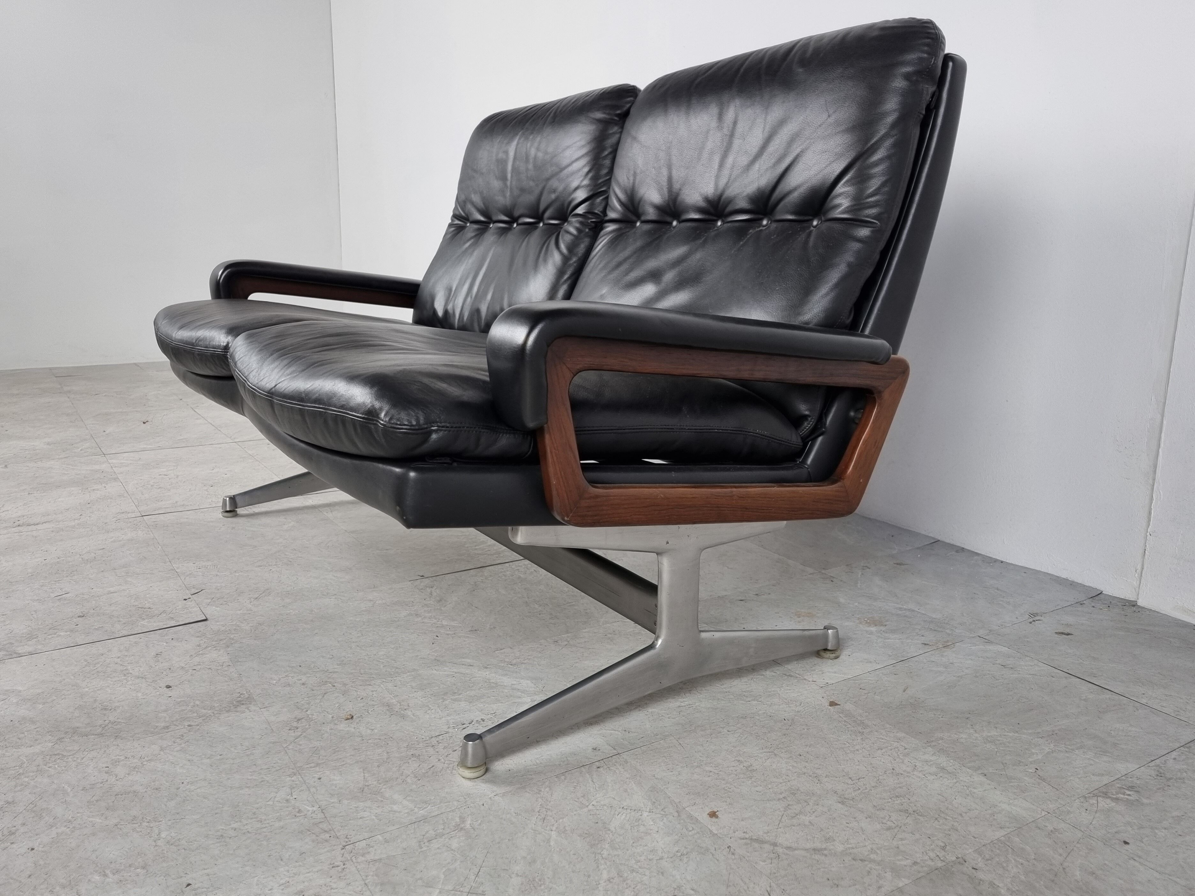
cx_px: 608
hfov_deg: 63.4
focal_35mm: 28
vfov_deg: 49.7
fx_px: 967
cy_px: 437
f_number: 1.8
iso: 100
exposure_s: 1/100
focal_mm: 5.4
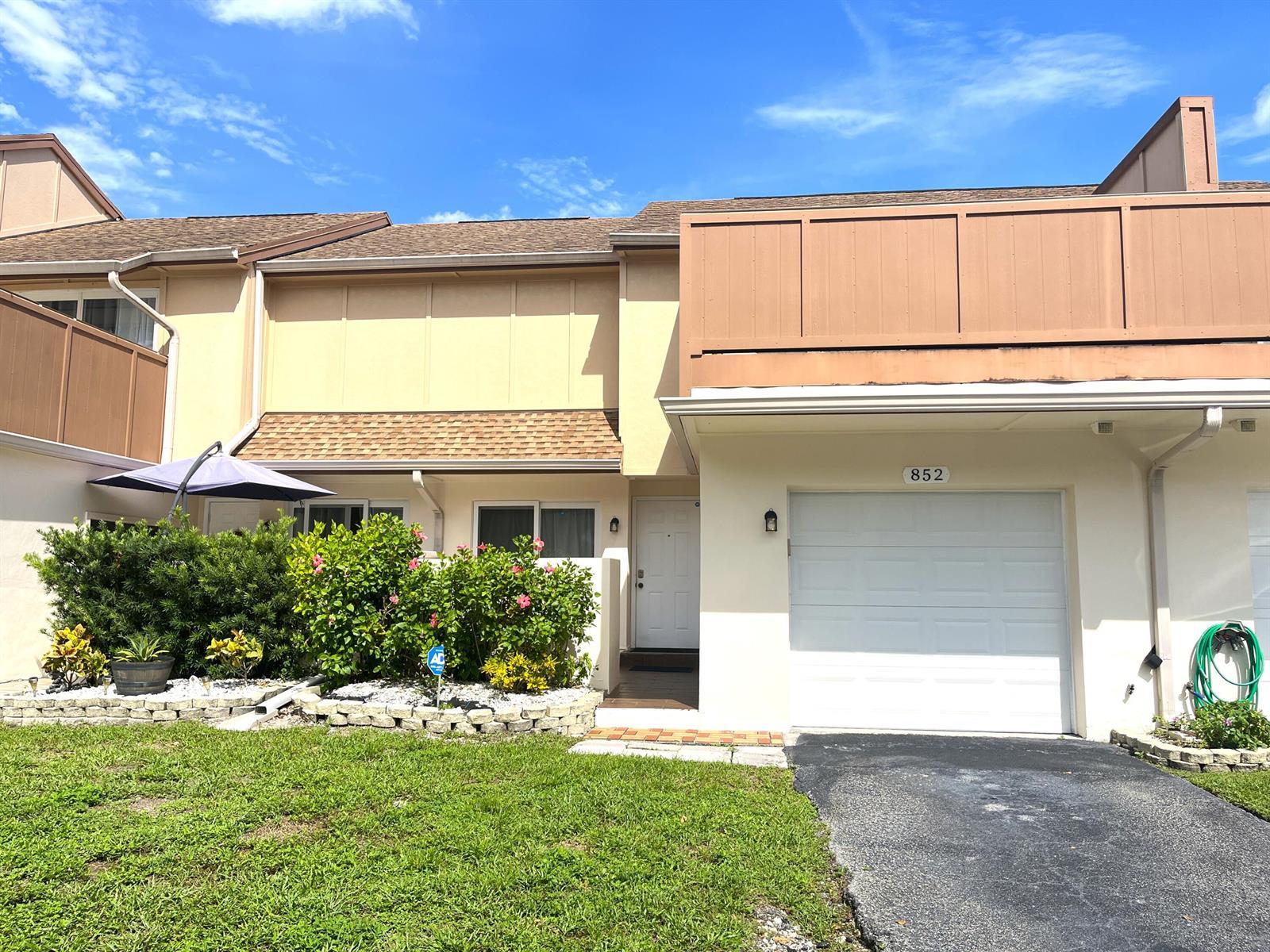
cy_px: 476
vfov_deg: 53.1
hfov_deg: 67.3
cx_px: 635
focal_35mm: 26
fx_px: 954
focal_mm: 5.1
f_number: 1.6
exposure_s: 1/2825
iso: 50
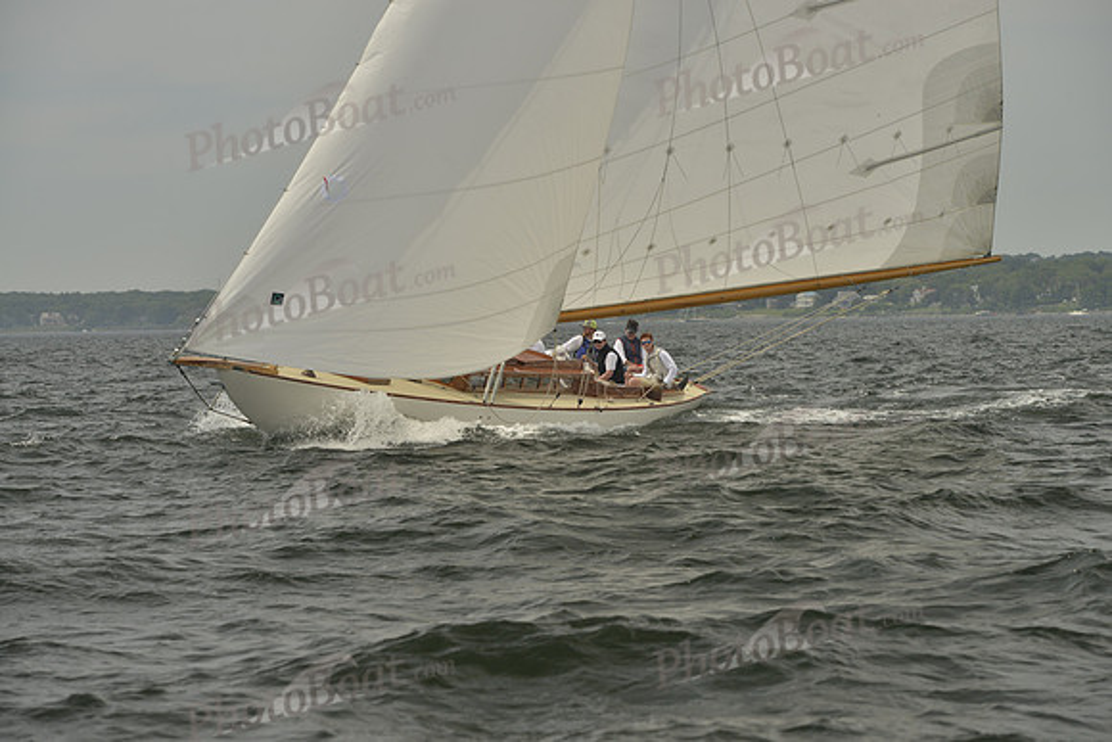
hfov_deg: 16.8
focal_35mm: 122
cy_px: 371
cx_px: 556
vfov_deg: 11.2
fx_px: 3769
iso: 280
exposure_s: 1/800
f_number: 8
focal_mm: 122
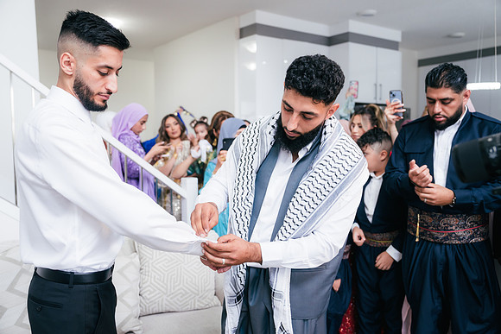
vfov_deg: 42.3
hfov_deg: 60.3
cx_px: 250
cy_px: 167
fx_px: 431
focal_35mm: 31
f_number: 2.8
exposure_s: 1/160
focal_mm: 31
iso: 500
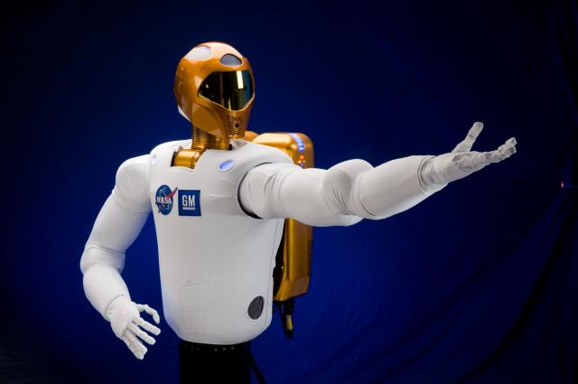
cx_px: 289
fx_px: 882
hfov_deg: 36.3
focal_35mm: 55
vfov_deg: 24.6
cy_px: 192
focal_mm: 55
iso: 100
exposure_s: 1
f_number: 22
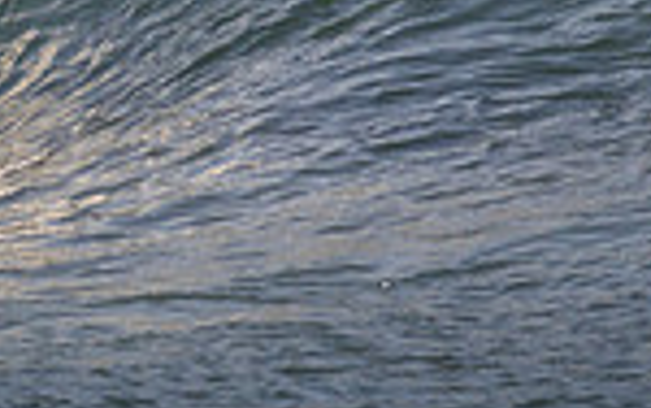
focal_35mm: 3153
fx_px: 55982
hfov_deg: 0.7
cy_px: -115
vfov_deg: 0.4
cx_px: -178
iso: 800
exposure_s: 1/1250
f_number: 11
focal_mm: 800
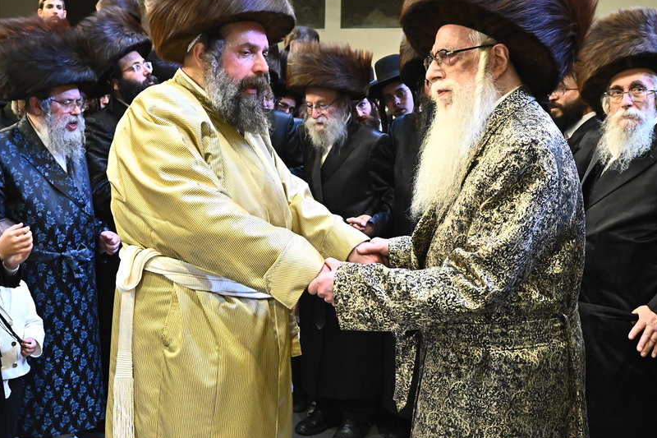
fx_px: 766
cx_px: 337
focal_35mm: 42
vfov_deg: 31.8
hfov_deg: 46.4
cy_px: 252
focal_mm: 24
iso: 3200
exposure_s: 1/160
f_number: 5
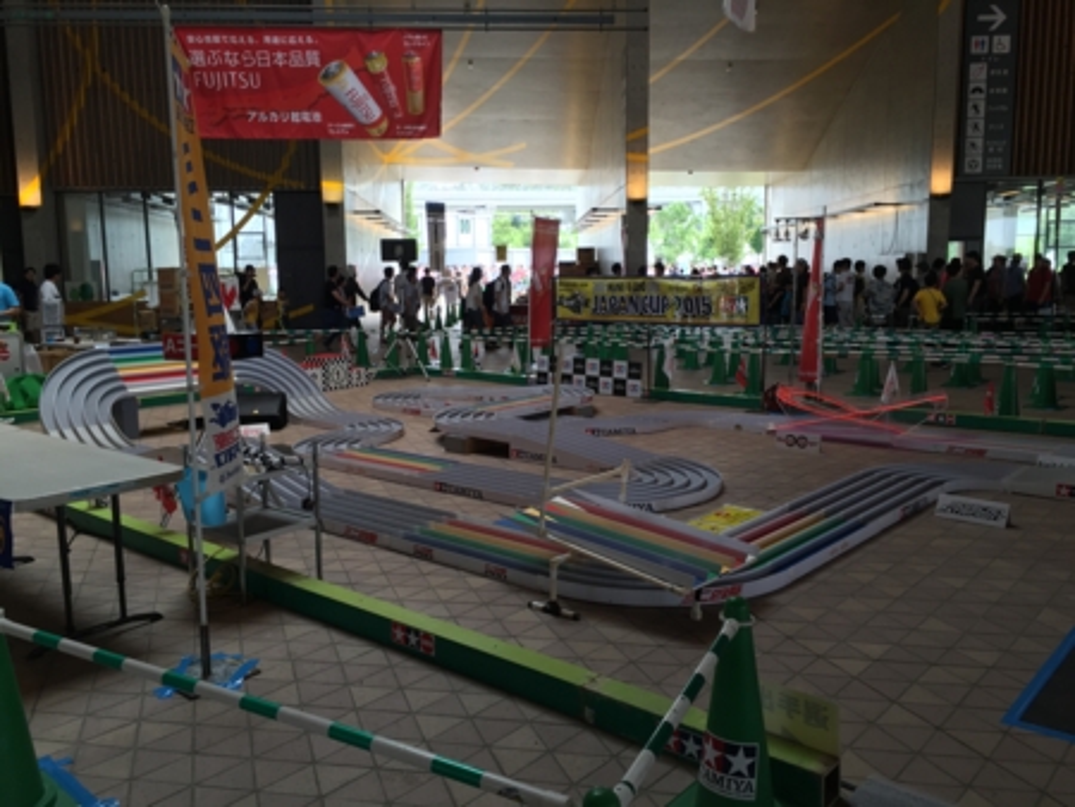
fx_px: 901
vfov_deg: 48.3
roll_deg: +0.7
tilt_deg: -9.1
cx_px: 538
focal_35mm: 29
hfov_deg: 61.6
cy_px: 404
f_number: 2.2
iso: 40
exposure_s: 1/60
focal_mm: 4.15
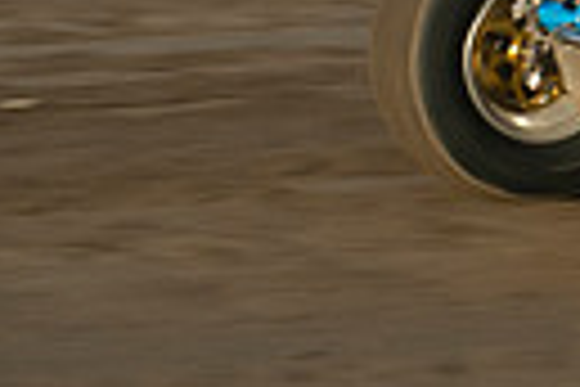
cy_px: -320
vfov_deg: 2.4
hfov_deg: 3.5
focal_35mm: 582
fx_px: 9376
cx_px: 1034
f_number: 8
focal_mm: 86
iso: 400
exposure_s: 1/400
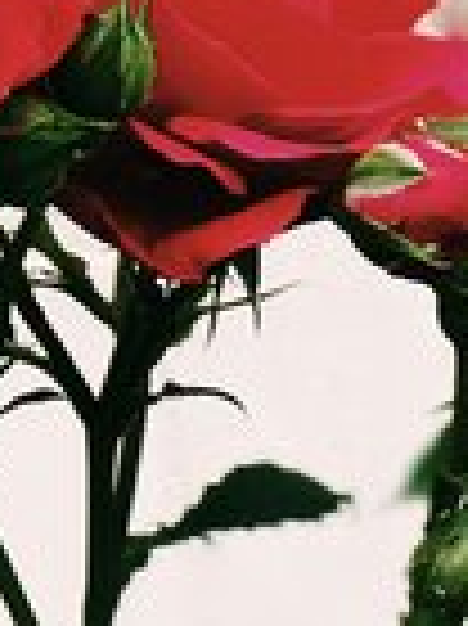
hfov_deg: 4.5
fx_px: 5940
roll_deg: +0.5
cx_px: 680
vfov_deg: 6.0
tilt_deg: -14.4
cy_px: 797
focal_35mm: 329
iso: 20
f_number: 2.8
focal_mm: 6.6
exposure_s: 1/339
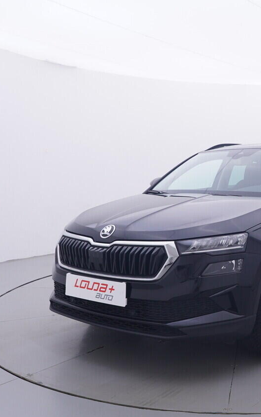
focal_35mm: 39
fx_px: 442
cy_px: 204
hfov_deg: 31.1
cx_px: 244
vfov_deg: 50.5
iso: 200
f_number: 5
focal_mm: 15
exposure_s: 1/80
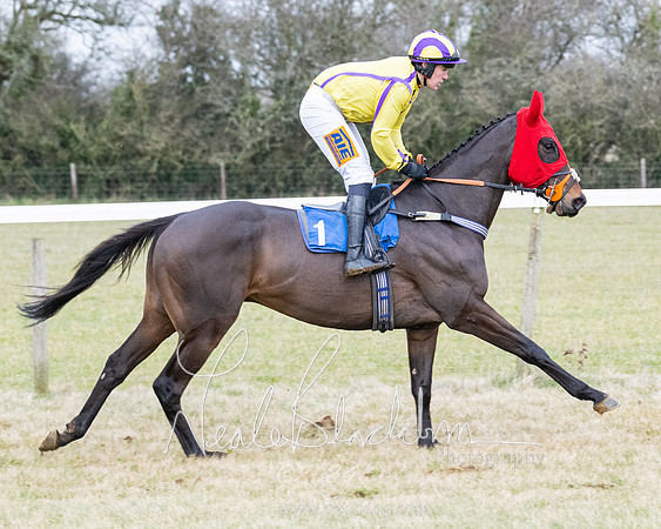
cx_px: 540
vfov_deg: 7.3
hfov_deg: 9.0
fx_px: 4167
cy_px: 327
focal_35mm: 213
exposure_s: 1/1000
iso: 1600
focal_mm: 92
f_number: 4
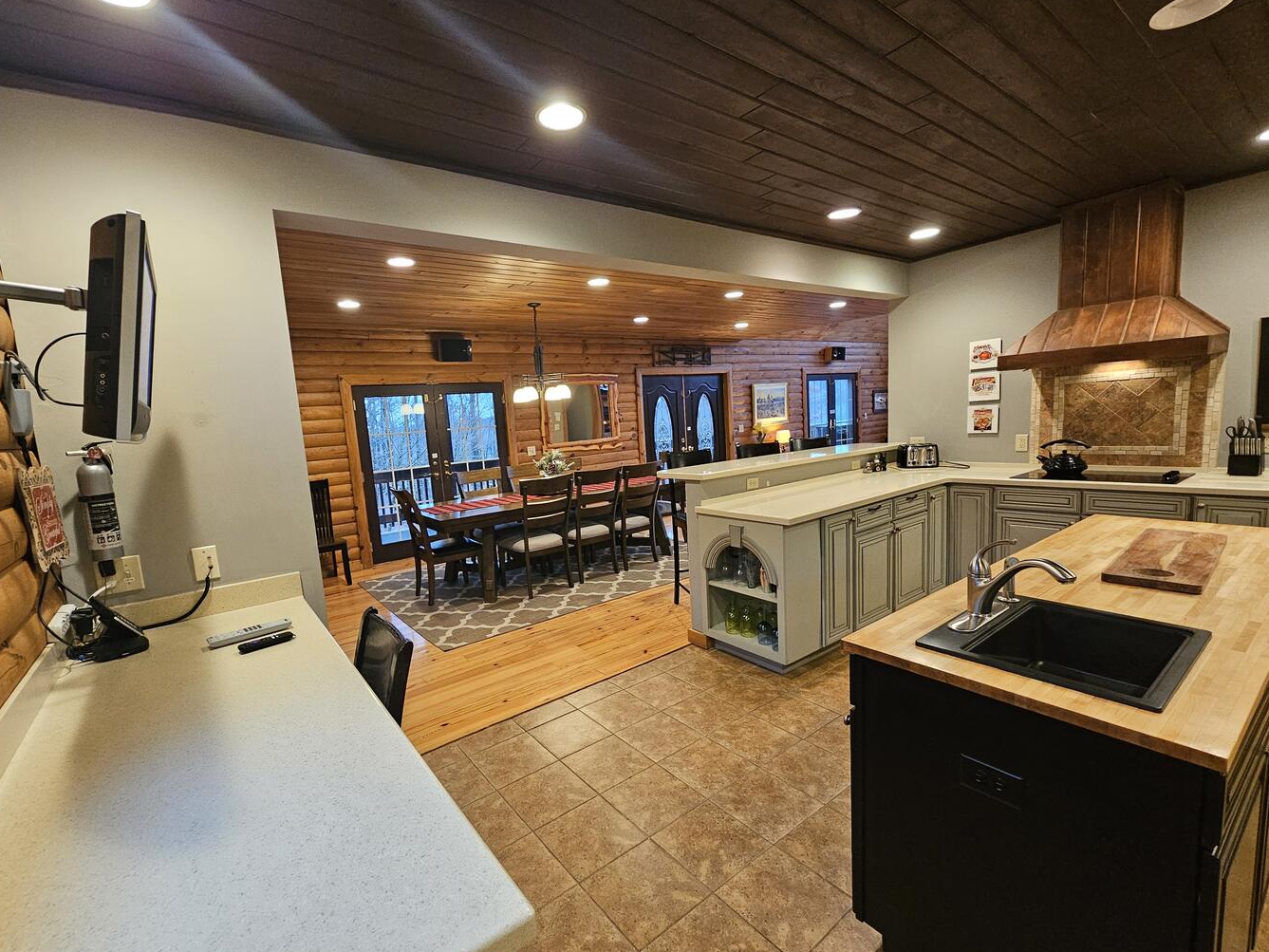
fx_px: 513
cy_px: 490
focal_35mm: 14
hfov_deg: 101.9
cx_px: 596
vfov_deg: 85.7
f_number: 2.2
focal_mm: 2.2
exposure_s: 1/40
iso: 400
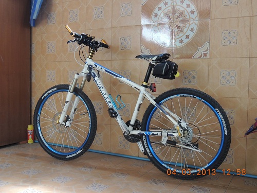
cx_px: 128
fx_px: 297
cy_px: 96
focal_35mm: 40
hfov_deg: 46.8
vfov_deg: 36.0
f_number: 3.3
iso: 280
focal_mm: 7.1
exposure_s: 1/50
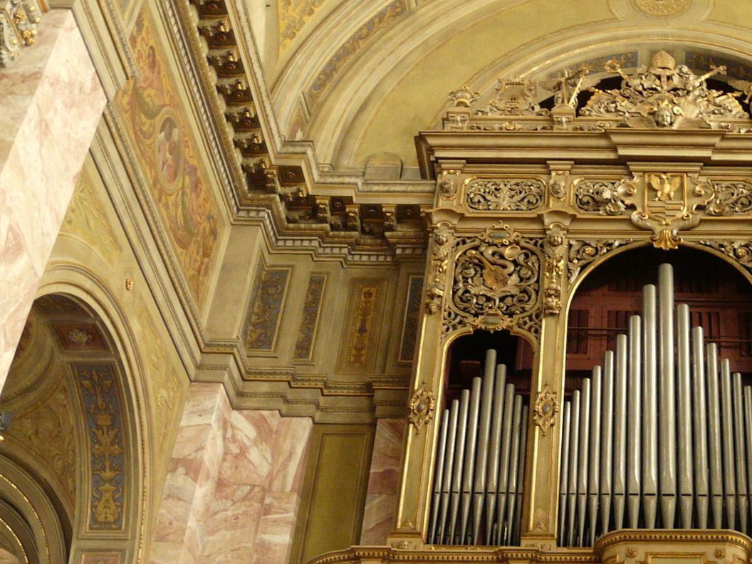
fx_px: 1303
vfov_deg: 24.4
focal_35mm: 60
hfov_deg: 31.0
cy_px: 321
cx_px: 647
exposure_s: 1/5
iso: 200
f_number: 2.8
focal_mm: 5.5
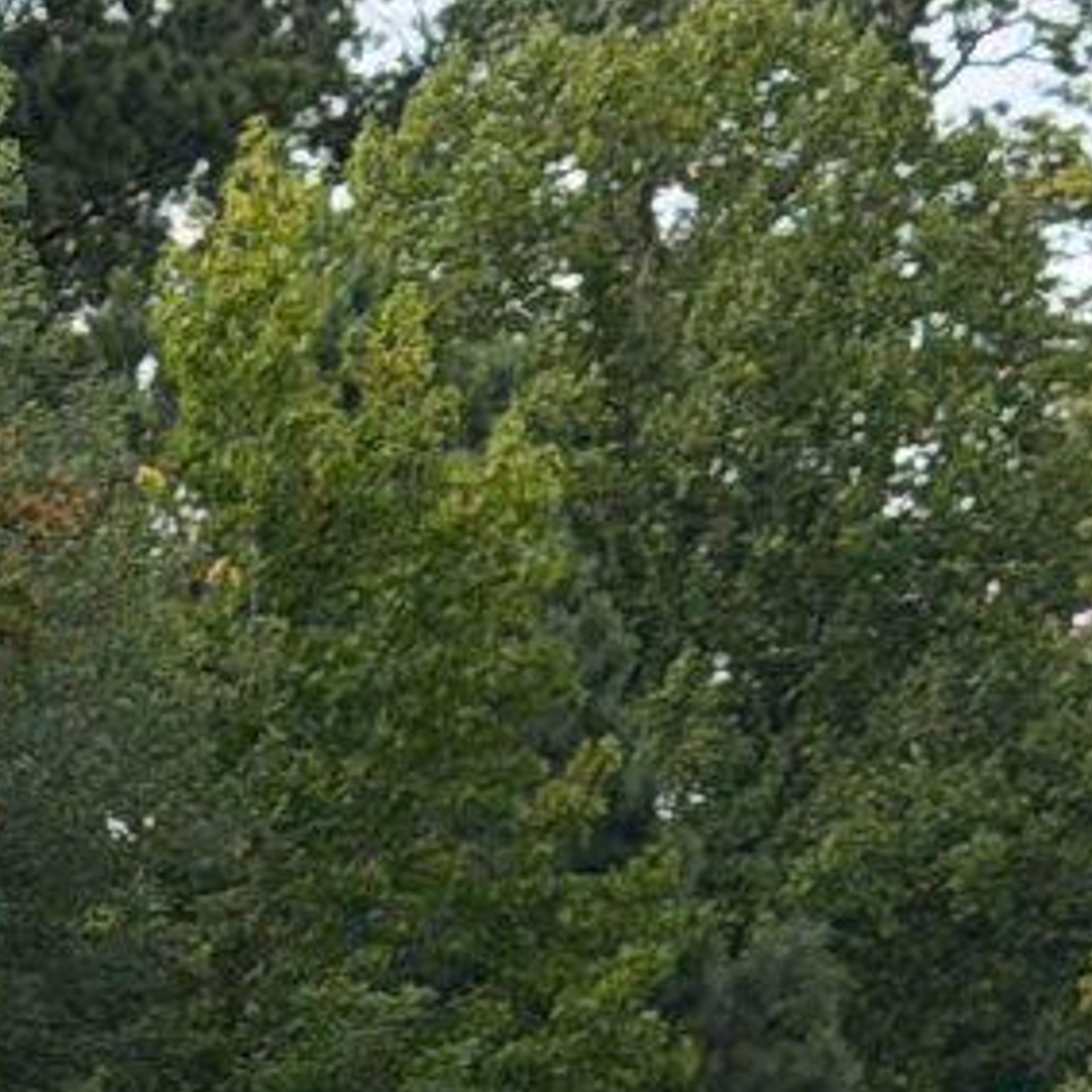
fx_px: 10957
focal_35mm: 307
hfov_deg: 5.4
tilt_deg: +1.1
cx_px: -1906
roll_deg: -0.7
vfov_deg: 5.6
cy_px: 2095
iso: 160
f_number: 1.78
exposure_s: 1/222
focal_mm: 6.76
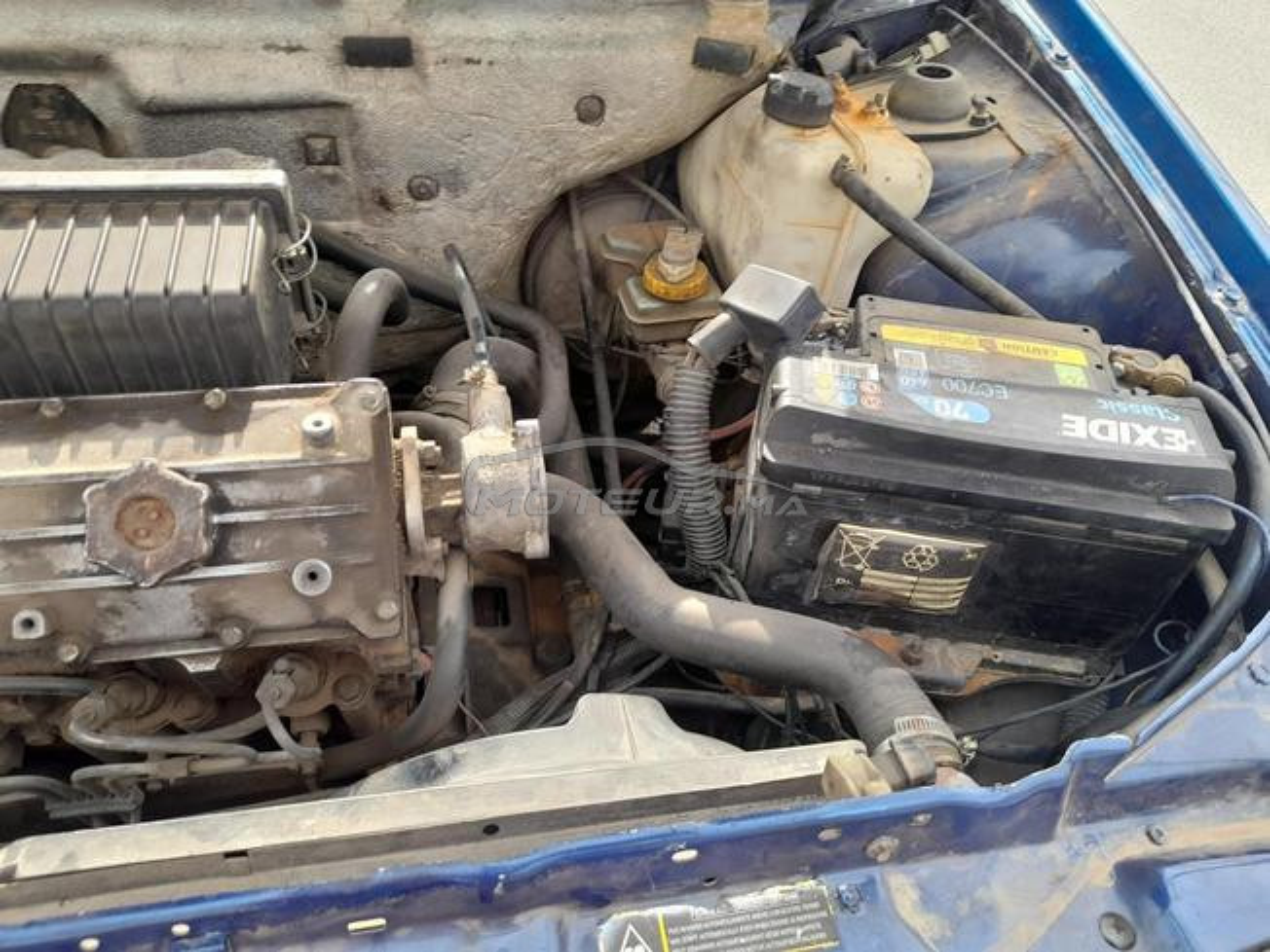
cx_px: 635
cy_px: 476
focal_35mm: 25
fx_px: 917
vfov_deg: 54.9
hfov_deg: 69.4
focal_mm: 4.6
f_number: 2
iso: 20
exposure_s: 1/100
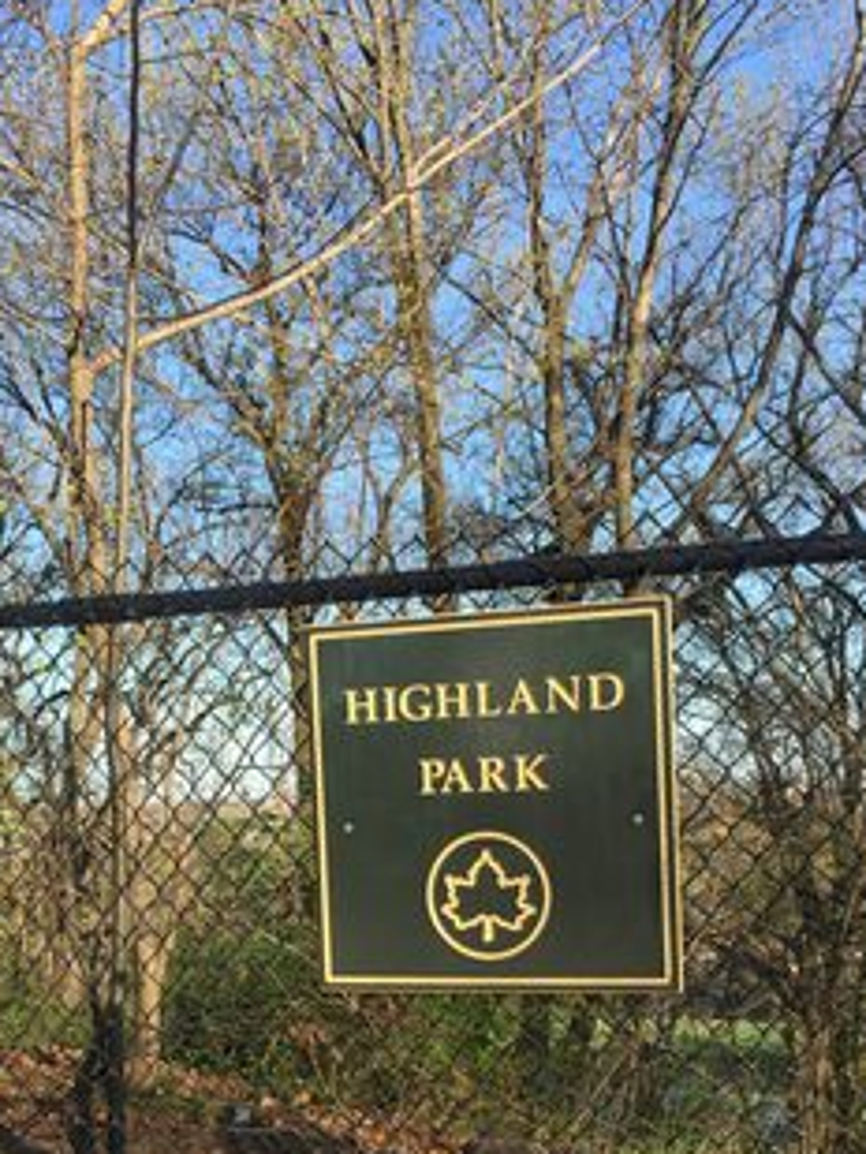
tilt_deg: -2.6
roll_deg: +0.5
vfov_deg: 40.9
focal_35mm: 45
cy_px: 863
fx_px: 1500
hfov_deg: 32.2
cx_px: 399
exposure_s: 1/746
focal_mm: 4.15
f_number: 2.2
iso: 32
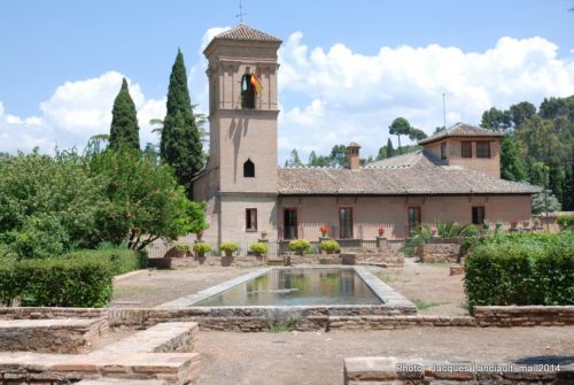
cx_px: 287
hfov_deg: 42.3
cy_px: 192
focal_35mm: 46
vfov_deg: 29.0
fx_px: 743
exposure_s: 1/200
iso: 100
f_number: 7.1
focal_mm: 31
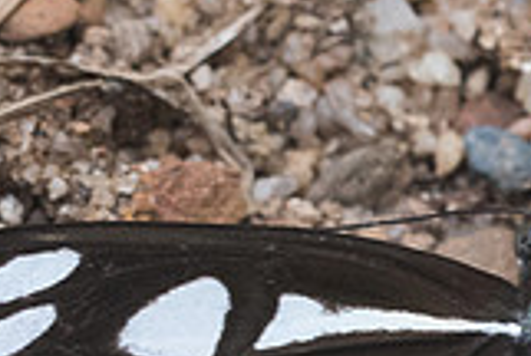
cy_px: 371
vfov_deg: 0.8
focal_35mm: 1674
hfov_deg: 1.2
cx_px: 659
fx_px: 24737
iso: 800
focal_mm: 150
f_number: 7.1
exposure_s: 1/160
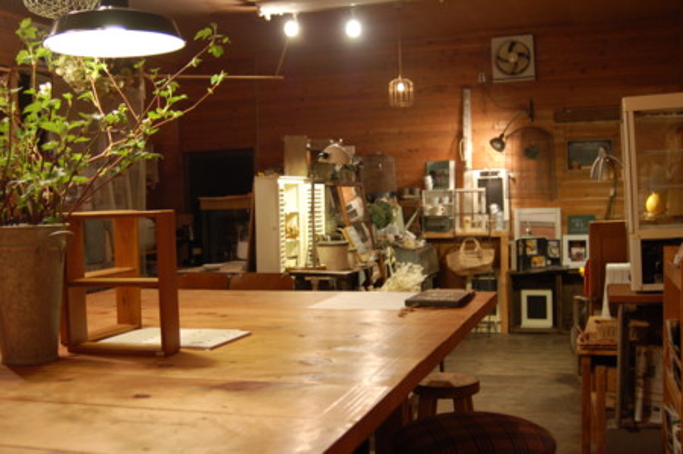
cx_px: 342
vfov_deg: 31.8
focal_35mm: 42
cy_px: 227
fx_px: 796
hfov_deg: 46.4
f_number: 3.3
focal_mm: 28
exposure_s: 1/30
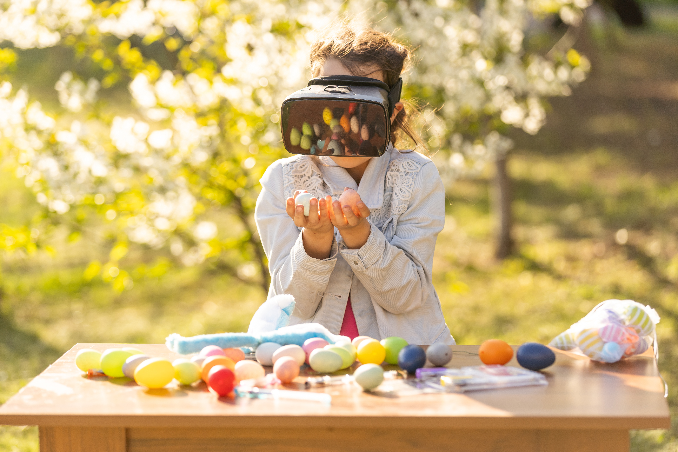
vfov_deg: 11.0
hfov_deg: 16.4
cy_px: 226
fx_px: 2354
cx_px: 339
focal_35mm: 125
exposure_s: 1/800
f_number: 3.2
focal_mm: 125
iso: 100
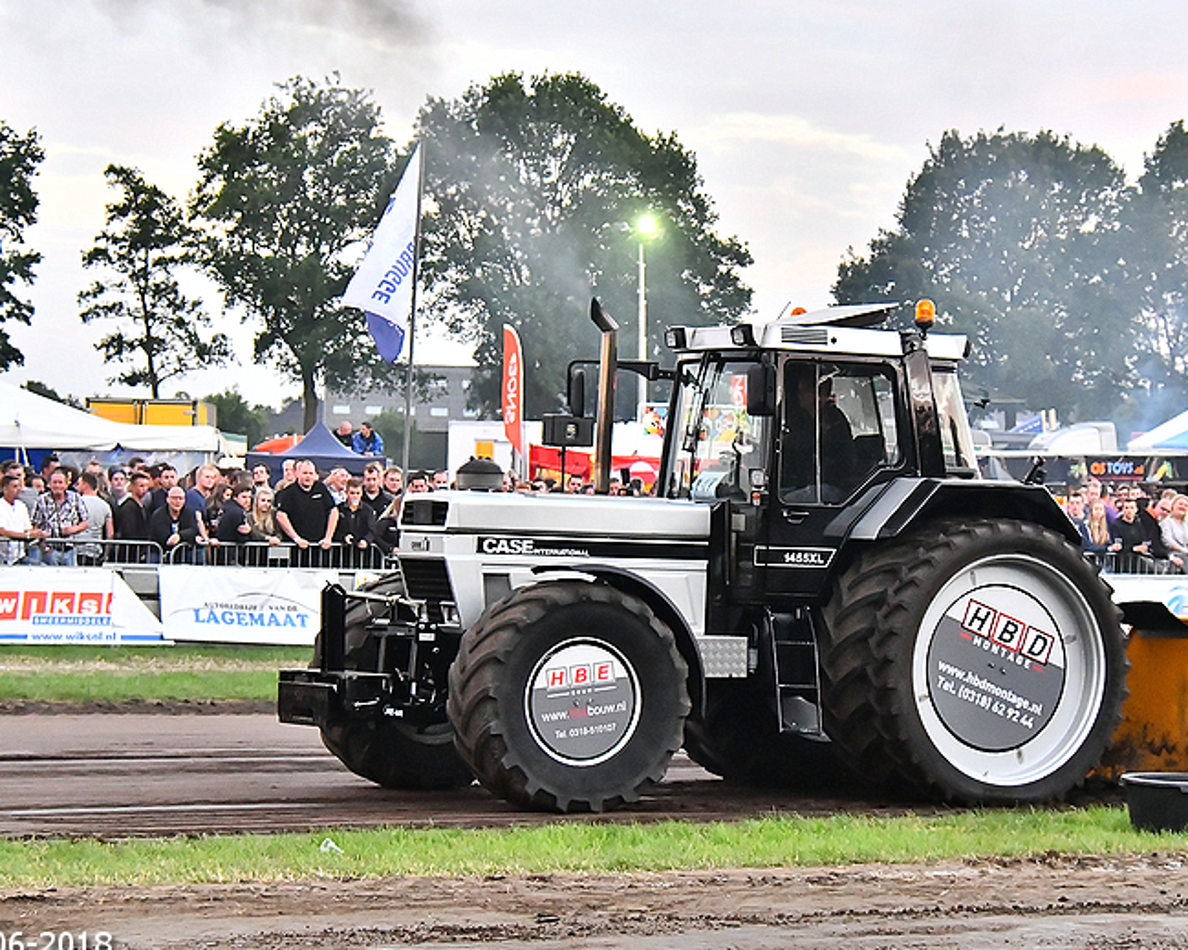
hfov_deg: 16.3
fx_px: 4148
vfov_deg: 13.1
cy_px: 475
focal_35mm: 118
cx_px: 661
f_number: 5.6
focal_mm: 68
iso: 5000
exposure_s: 1/500
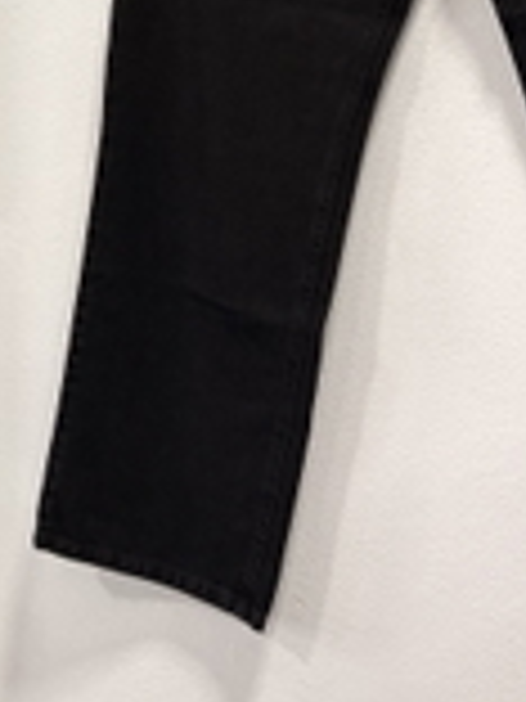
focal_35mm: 89
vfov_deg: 20.3
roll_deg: +0.3
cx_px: 63
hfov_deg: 16.4
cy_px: -196
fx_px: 1803
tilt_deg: -0.9
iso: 100
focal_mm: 5.96
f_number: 1.6
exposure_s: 1/50
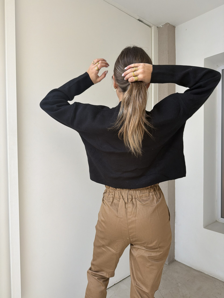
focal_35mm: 24
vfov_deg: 71.6
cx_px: 112
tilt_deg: -1.8
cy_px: 149
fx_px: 207
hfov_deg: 56.8
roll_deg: +0.4
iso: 200
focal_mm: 6.76
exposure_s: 1/79
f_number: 1.78
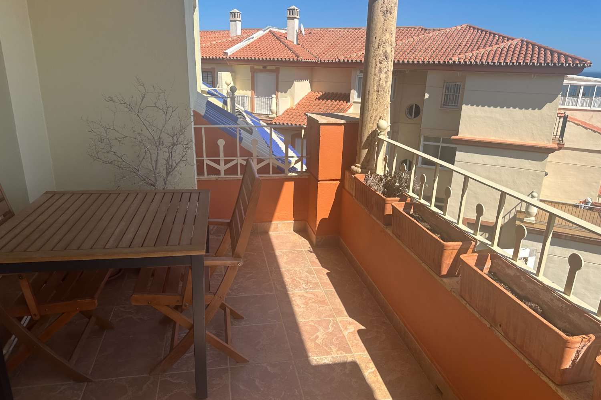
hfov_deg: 71.5
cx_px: 300
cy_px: 199
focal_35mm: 25
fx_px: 417
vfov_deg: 51.3
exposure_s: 1/3717
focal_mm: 6.86
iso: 80
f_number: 1.78
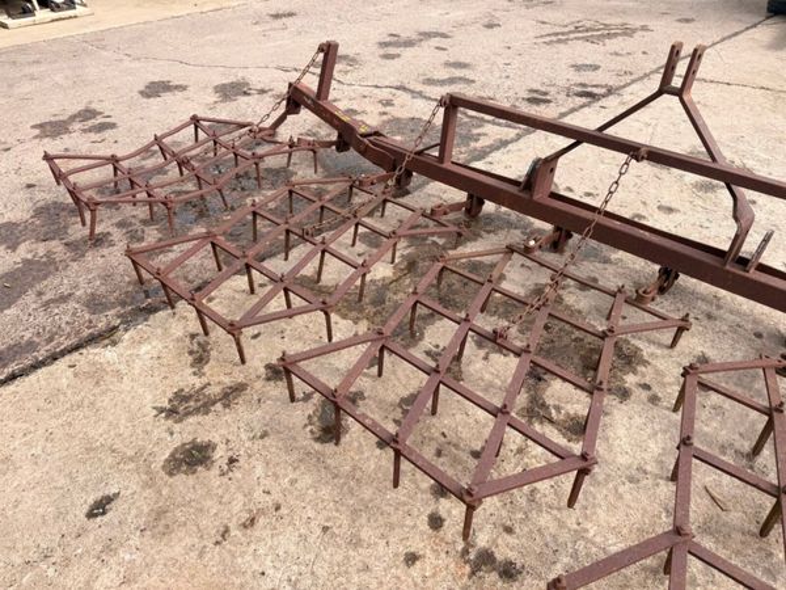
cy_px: 295
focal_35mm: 24
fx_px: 545
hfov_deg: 71.6
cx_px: 393
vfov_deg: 56.8
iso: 80
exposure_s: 1/1046
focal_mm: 6.76
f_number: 1.78
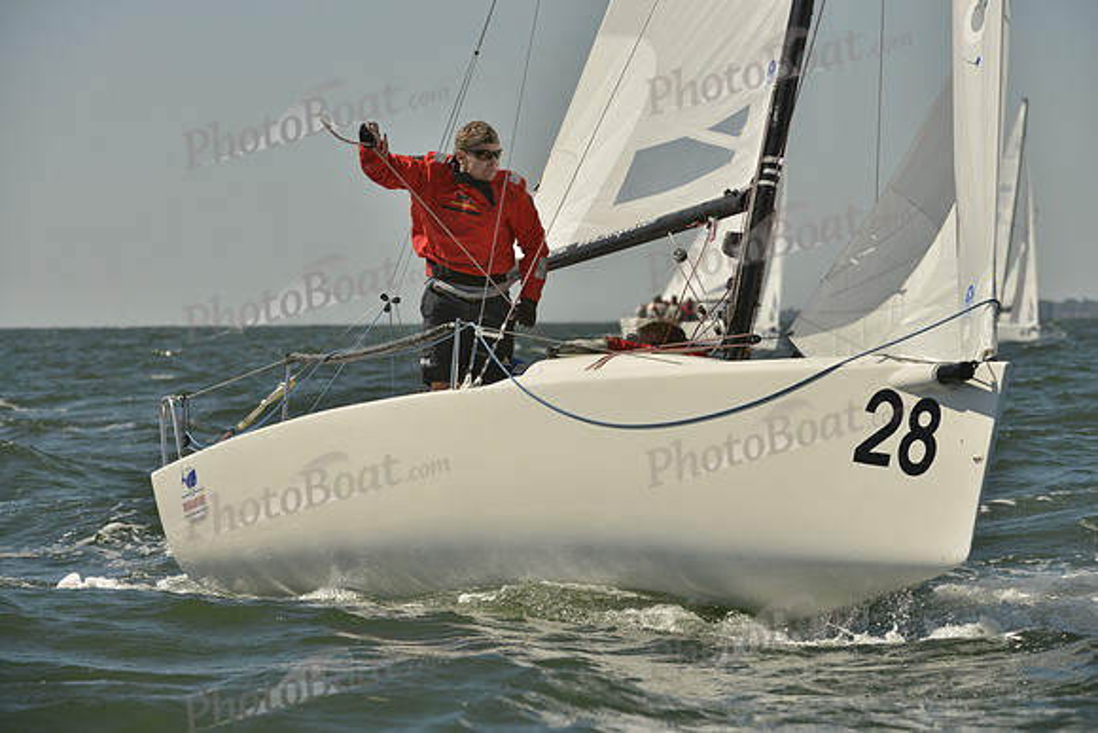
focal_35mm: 210
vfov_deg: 6.5
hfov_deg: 9.8
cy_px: 366
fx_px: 6406
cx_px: 549
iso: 280
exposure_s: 1/1250
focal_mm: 210
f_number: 10
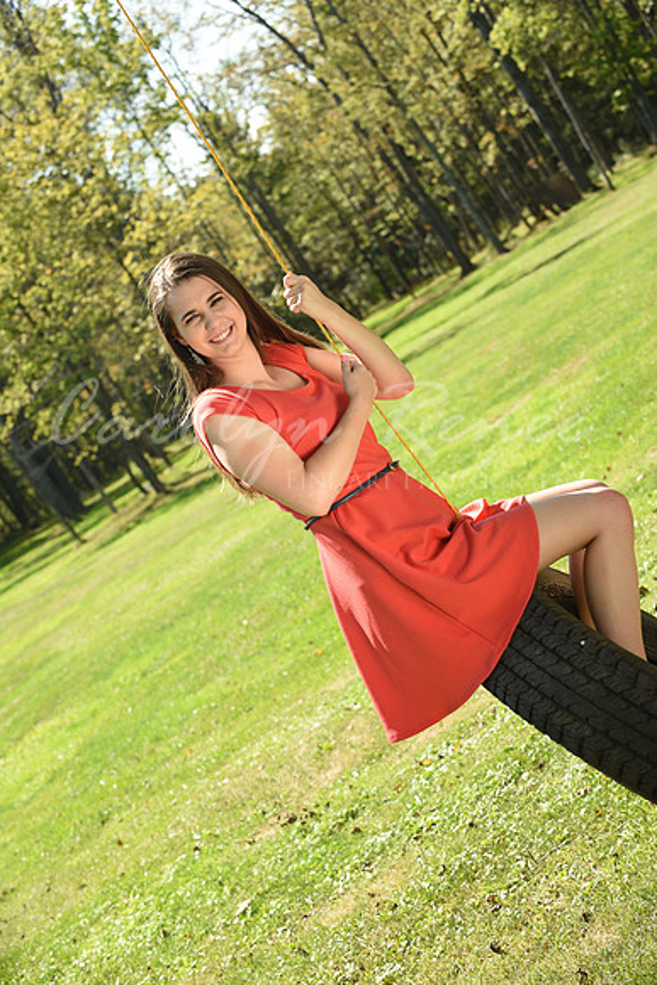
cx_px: 328
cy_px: 492
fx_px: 2243
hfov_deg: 16.7
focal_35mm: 82
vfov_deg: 24.8
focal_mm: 82
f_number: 8
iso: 200
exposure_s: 1/200
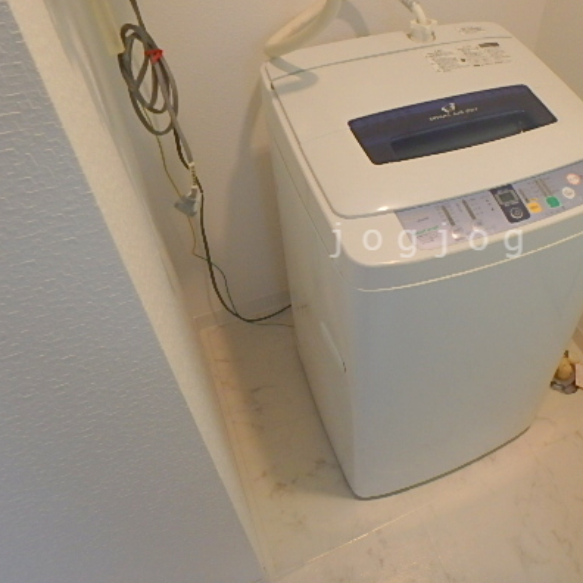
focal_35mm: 30
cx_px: 430
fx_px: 572
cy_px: 240
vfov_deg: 53.7
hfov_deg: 51.9
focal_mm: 3.7
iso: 200
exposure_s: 1/40
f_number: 3.5
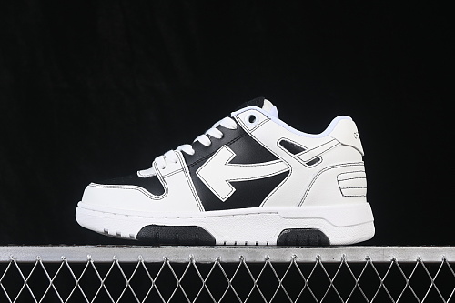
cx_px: 228
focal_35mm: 75
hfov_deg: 27.0
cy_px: 152
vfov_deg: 18.2
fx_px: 948
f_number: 8
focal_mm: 50
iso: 160
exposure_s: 1/80
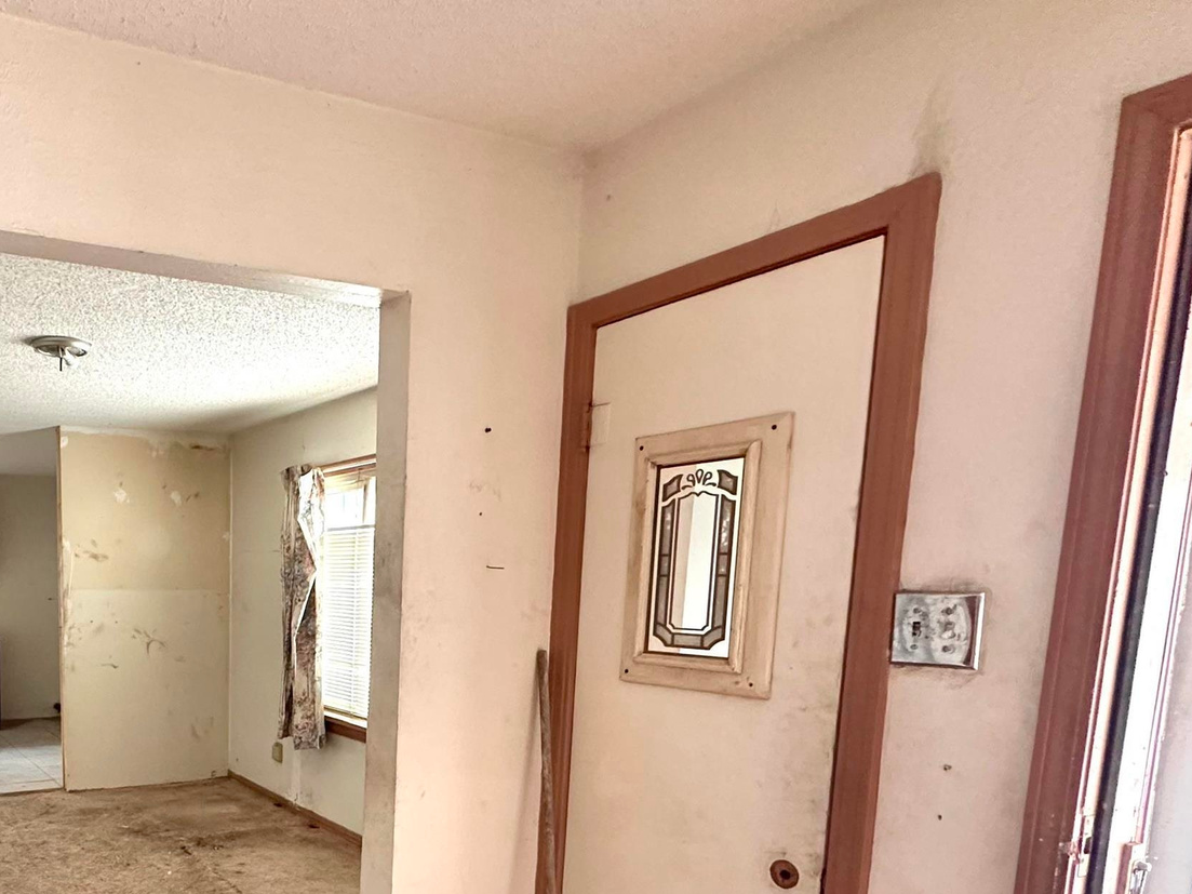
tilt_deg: -6.2
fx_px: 895
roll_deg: +0.0
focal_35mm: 26
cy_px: 692
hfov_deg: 60.0
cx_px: 183
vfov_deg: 50.4
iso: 400
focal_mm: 2.22
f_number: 2.2
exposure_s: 1/60
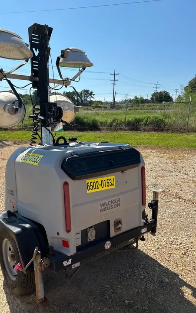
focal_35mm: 28
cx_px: 77
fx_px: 239
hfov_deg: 44.3
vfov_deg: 66.5
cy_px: 157
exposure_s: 1/5076
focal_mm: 5.7
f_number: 1.5
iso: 50
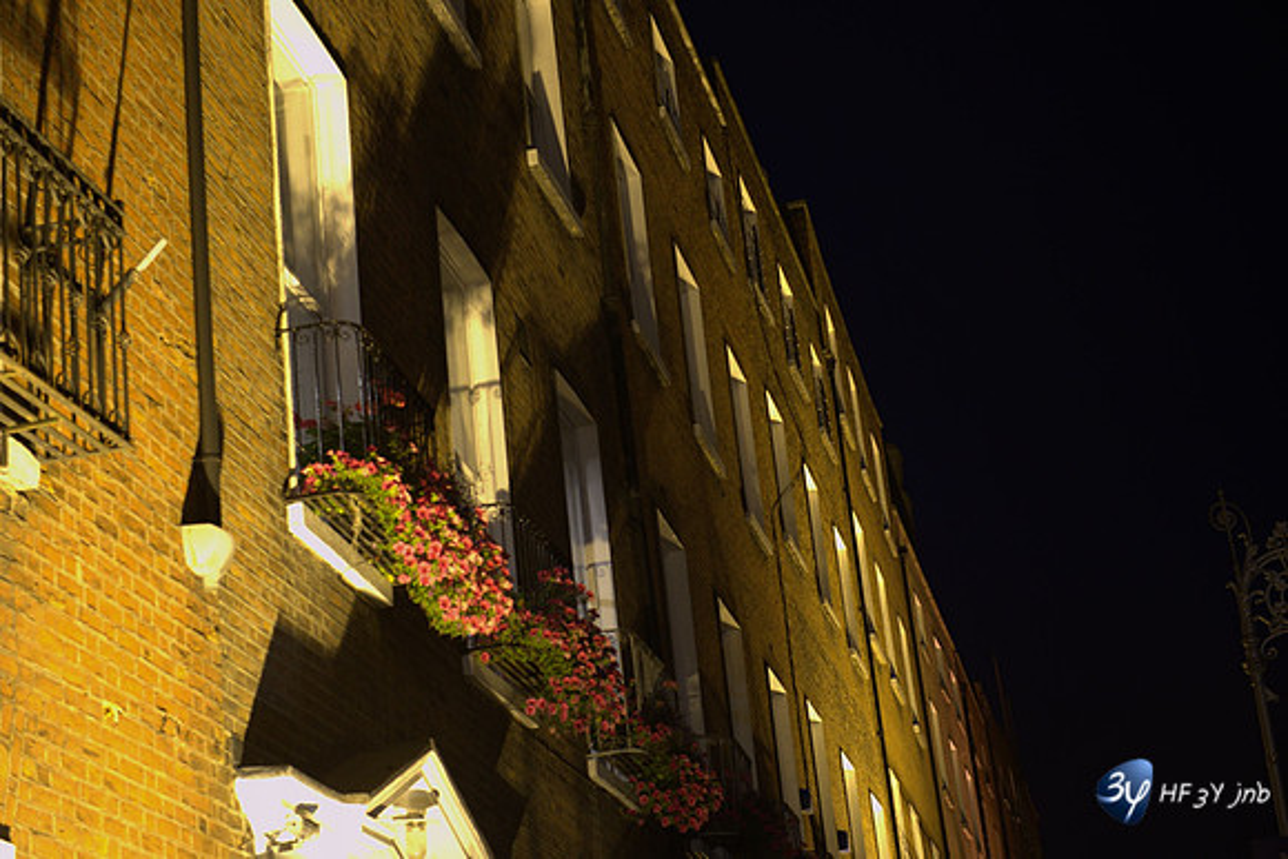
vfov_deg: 19.5
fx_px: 2505
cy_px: 430
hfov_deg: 28.8
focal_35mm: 70
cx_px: 644
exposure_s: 1/10
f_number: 2.8
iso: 2500
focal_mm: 70
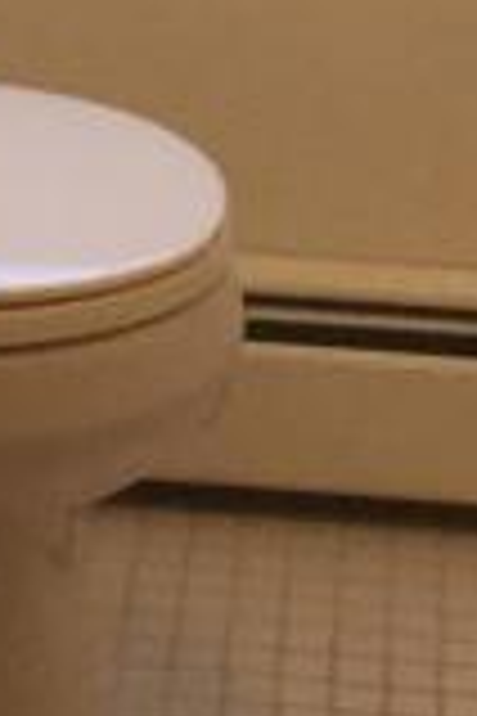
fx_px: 4134
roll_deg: +0.6
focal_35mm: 208
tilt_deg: -6.2
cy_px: -986
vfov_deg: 9.0
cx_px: -135
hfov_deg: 6.6
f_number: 2.4
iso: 25
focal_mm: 3.3
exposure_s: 1/40
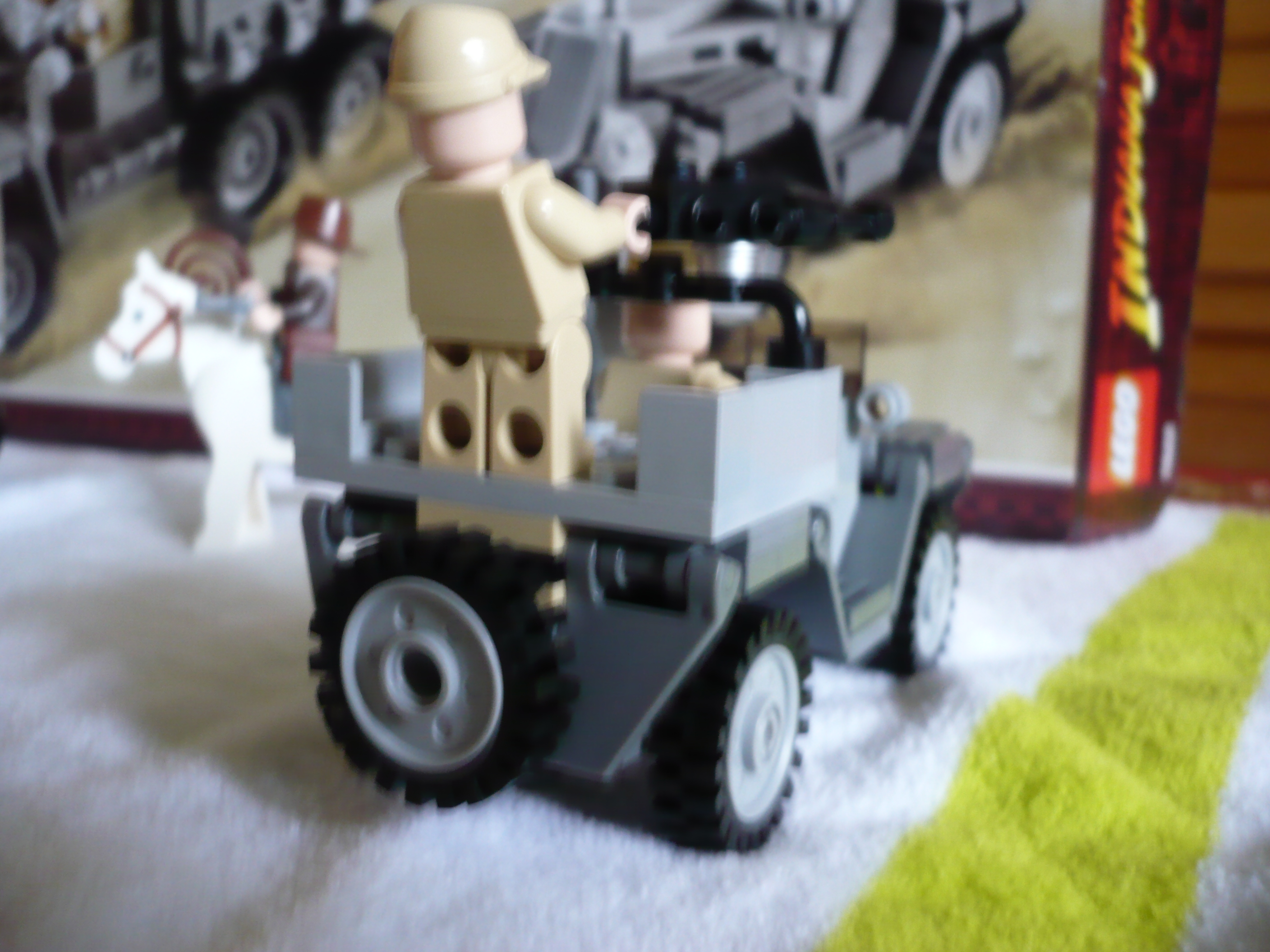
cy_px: 476
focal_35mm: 35
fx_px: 1284
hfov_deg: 52.6
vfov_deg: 40.7
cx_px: 635
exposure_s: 1/10
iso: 200
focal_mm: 5.8
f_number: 2.8
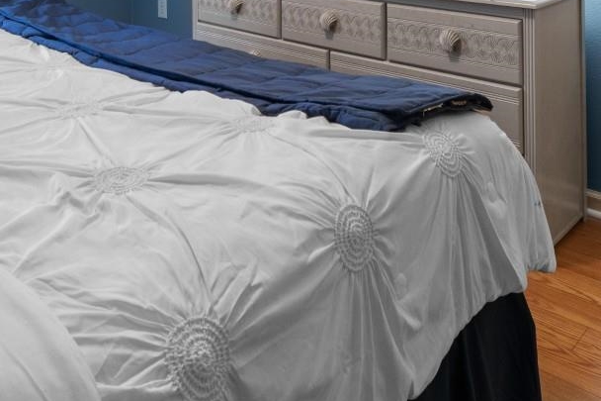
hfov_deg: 48.3
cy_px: -122
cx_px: 255
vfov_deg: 27.7
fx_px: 668
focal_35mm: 40
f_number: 4.5
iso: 100
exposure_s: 1/5
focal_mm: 10
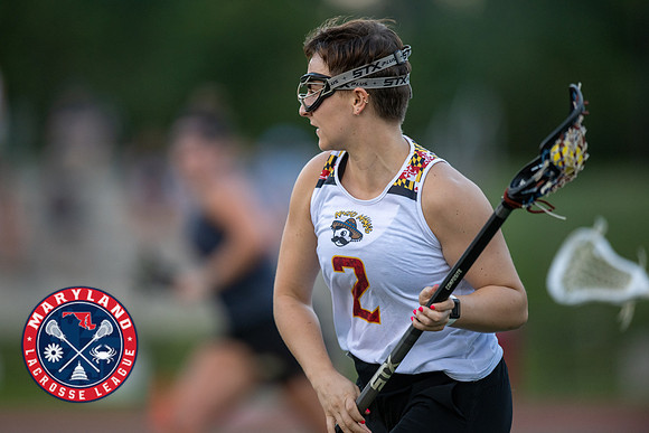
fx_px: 7212
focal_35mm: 400
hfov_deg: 5.2
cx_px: 324
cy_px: 216
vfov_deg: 3.4
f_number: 2.8
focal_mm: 400
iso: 1400
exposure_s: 1/1250
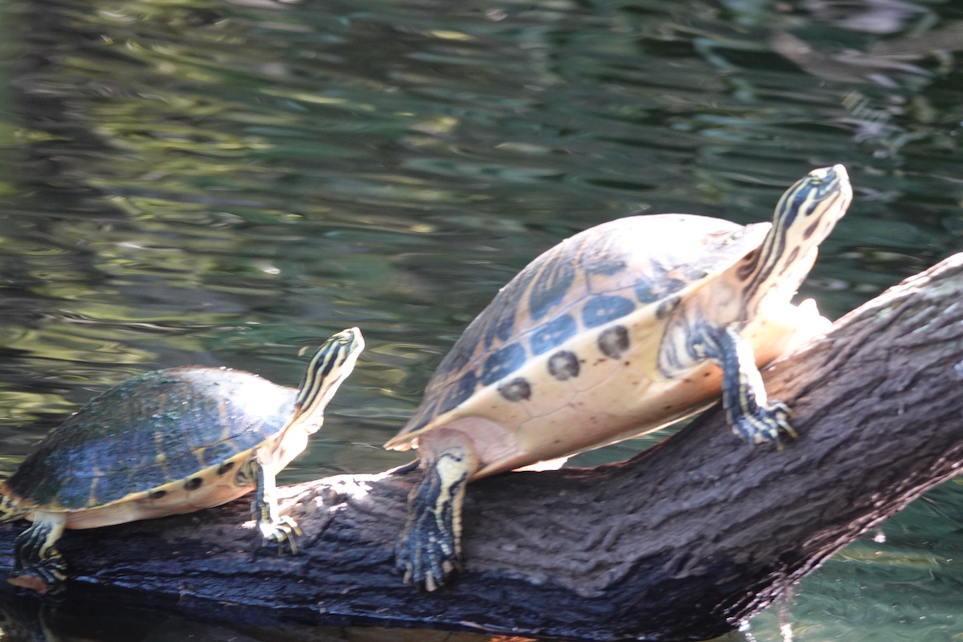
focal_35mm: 600
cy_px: 321
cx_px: 482
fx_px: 16049
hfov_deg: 3.4
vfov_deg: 2.3
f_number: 4
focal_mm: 220
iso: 800
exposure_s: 1/50
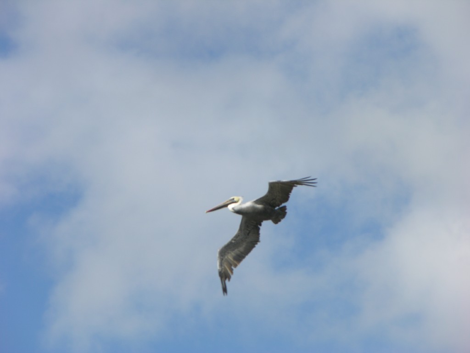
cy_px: 176
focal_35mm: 280
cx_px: 235
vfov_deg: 5.3
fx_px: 3802
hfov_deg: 7.1
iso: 50
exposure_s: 1/300
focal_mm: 71.2
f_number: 5.9
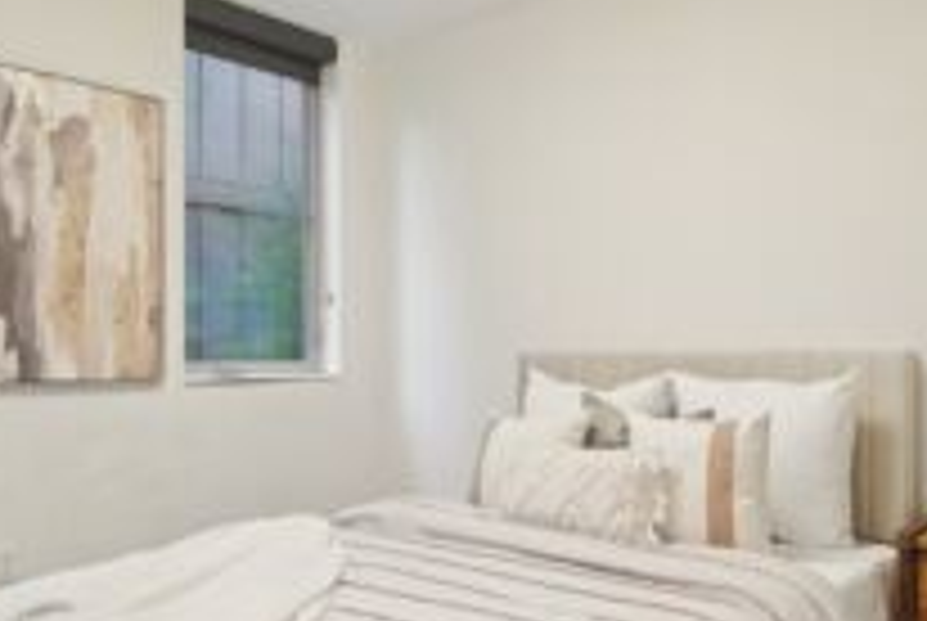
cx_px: 508
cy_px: 385
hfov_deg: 60.1
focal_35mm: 31
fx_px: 799
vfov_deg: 42.2
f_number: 8
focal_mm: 16
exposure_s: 1/20
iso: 1600
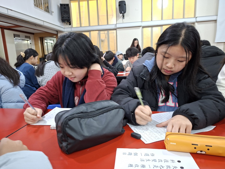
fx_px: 149
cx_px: 112
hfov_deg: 73.9
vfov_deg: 58.9
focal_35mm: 23
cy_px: 84
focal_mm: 5.54
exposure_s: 1/30
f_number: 1.8
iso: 400
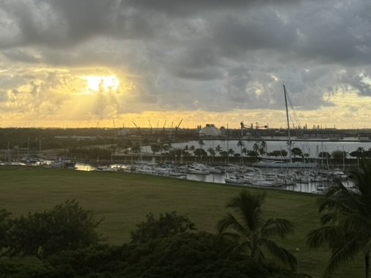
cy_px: 63
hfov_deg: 37.5
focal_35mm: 50
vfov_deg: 28.6
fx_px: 536
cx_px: 104
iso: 80
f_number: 1.78
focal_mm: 6.86
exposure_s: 1/1311
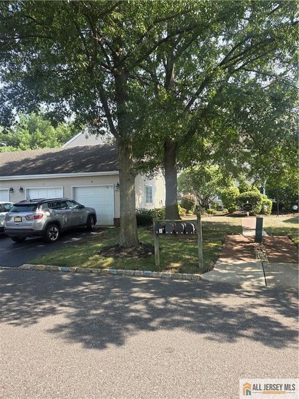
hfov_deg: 58.9
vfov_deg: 73.9
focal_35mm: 23
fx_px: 265
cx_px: 150
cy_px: 200
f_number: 1.8
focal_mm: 5.4
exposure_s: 1/790
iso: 80
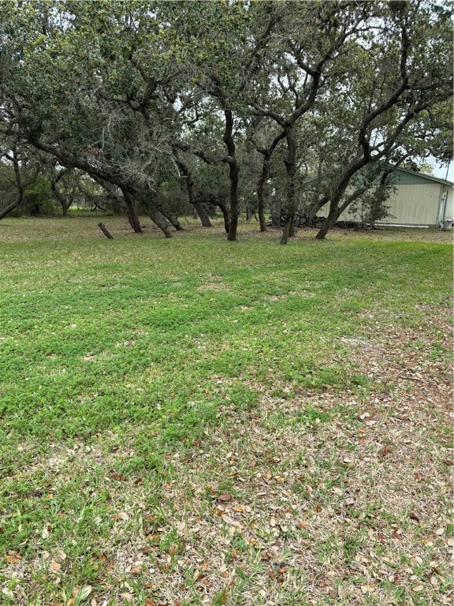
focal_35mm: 26
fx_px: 455
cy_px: 303
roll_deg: -0.6
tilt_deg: -12.5
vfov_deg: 67.3
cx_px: 227
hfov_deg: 53.1
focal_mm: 5.96
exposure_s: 1/961
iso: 50
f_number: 1.6
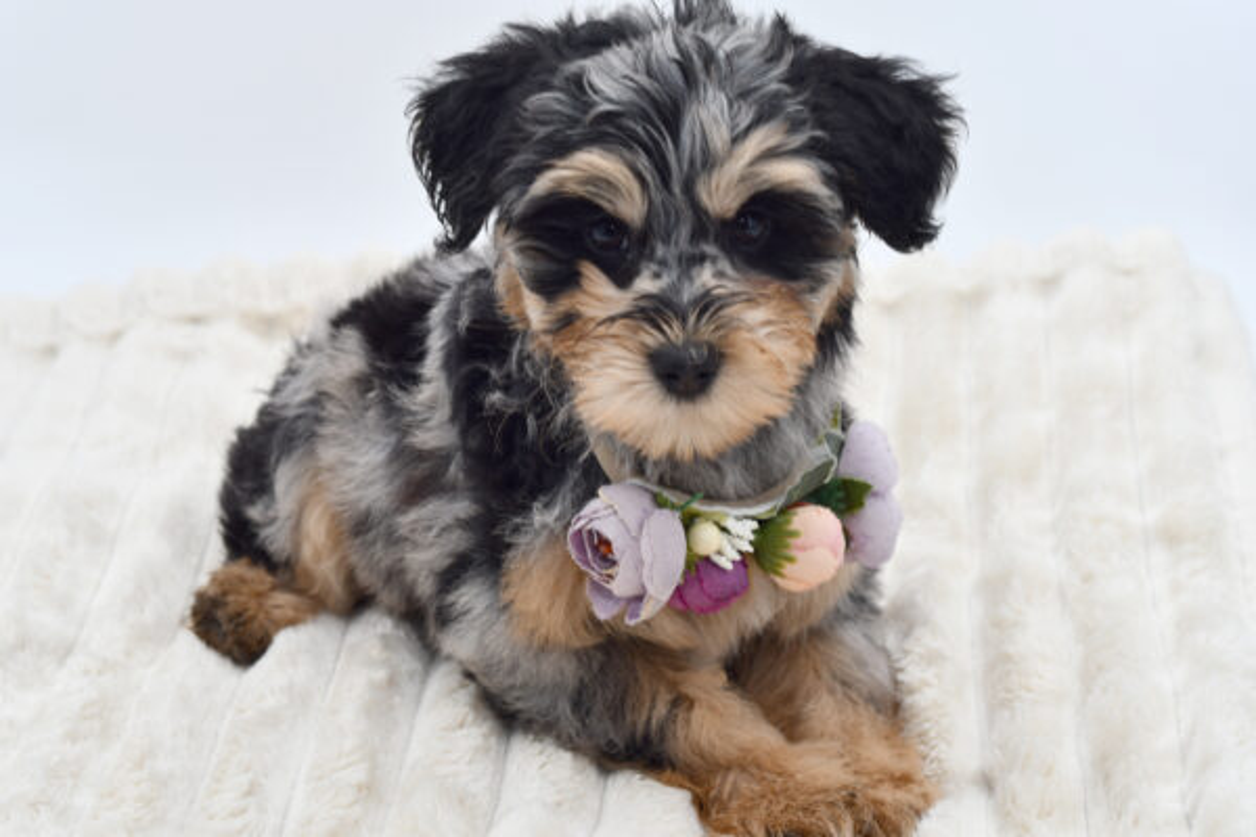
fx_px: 2616
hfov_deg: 27.0
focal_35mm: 75
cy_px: 418
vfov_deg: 18.2
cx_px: 628
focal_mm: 50
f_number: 5.6
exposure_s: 1/250
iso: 320
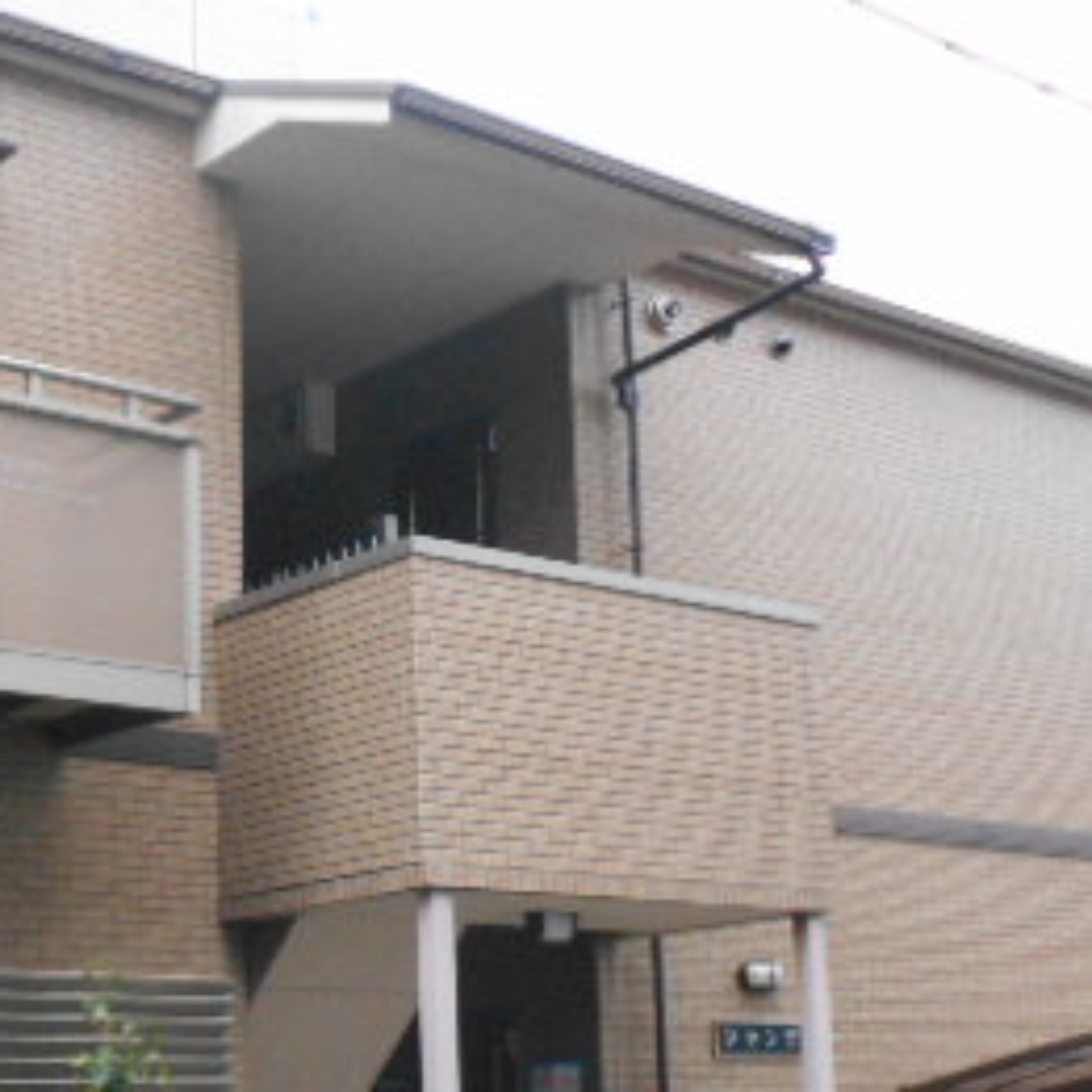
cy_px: 724
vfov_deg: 26.3
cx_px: 377
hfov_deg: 26.4
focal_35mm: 65
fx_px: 2320
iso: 560
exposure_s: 1/250
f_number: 3.4
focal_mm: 5.1
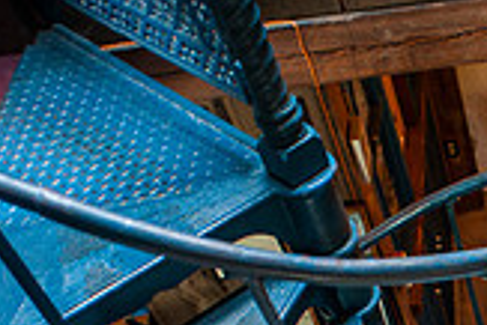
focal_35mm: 71
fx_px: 961
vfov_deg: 16.9
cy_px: 525
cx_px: 636
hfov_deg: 24.7
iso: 1000
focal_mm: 20
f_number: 2.8
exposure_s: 1/50
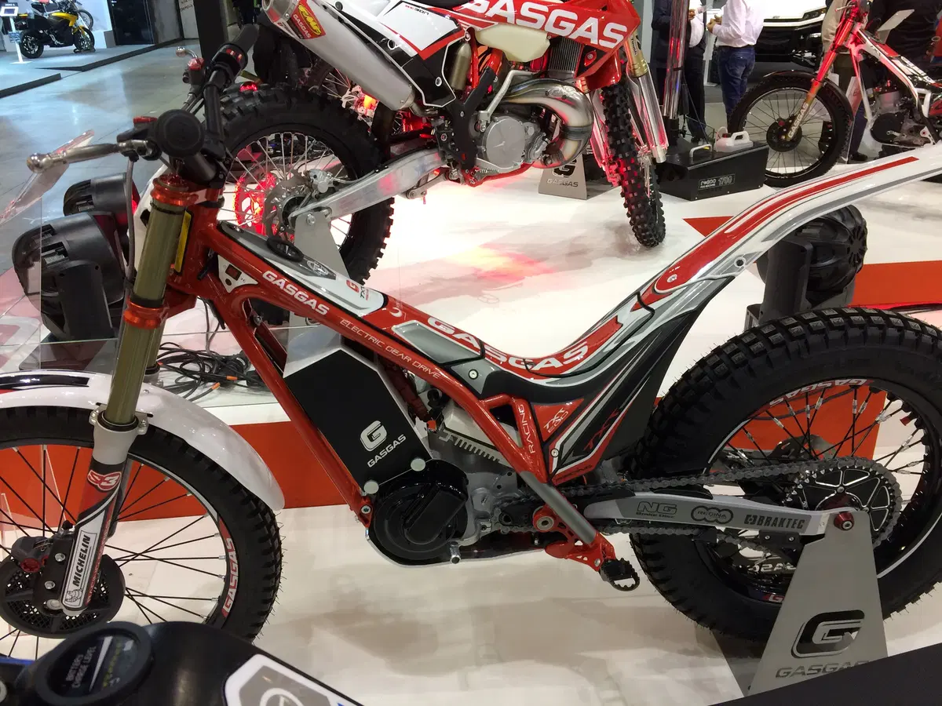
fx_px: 789
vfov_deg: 48.2
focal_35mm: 29
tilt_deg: -24.8
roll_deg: +2.2
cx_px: 471
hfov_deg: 61.7
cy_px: 353
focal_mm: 4.15
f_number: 2.2
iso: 40
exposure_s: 1/33
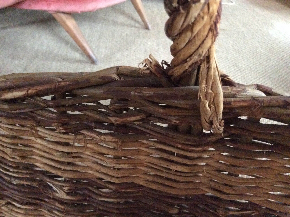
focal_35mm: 32
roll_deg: -2.4
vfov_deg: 44.1
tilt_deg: -35.0
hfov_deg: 56.9
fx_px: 268
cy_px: 108
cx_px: 145
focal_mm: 3.3
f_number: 2.4
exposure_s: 1/17
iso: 500
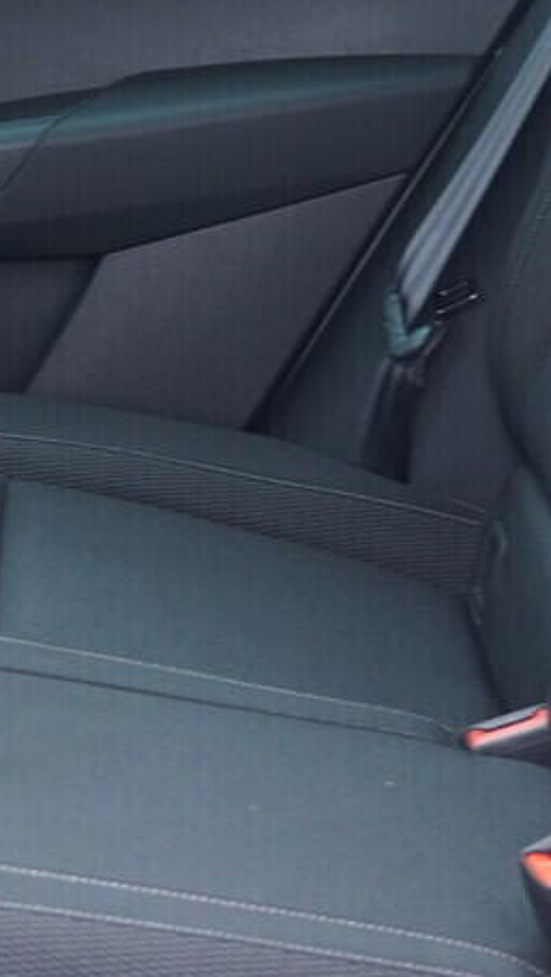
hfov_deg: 10.2
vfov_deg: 17.9
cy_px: 304
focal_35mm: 119
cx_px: 73
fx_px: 3086
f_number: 2.8
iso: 800
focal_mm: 24
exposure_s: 1/40
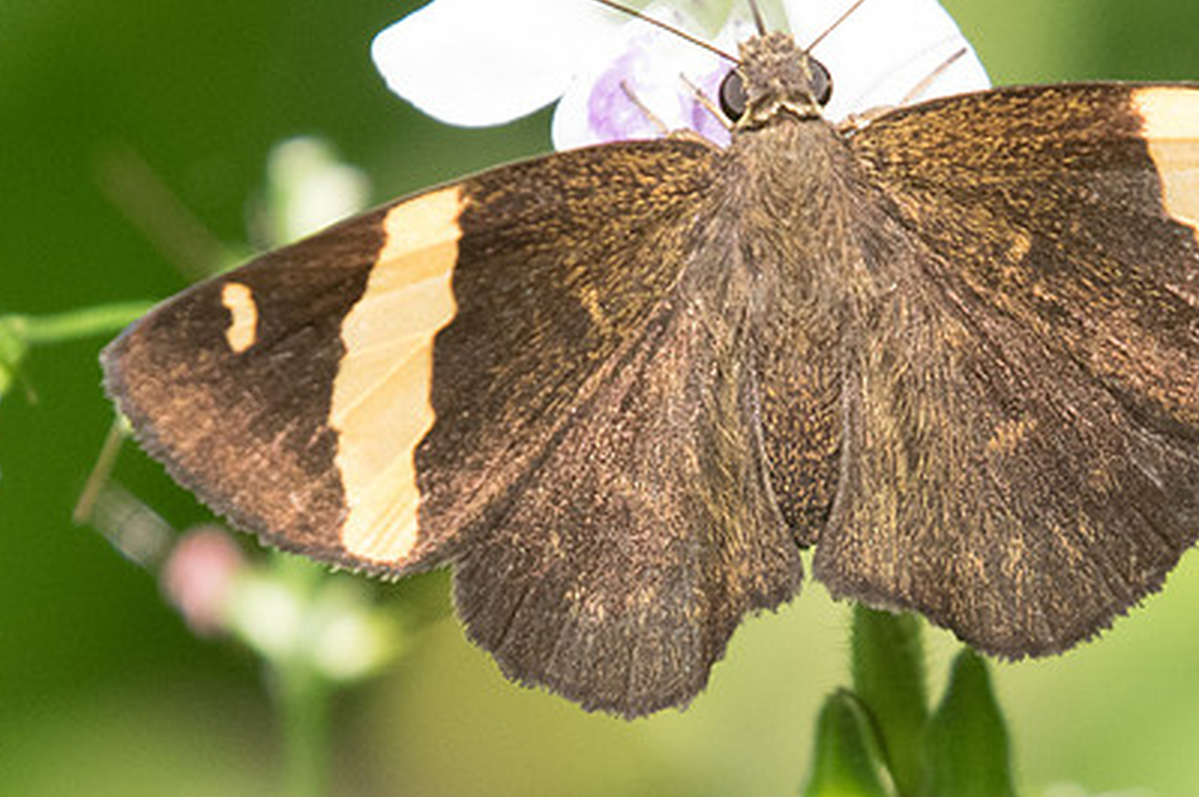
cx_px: 894
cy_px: 422
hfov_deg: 1.2
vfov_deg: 0.8
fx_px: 56239
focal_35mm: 1690
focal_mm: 400
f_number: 9
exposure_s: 1/500
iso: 1250
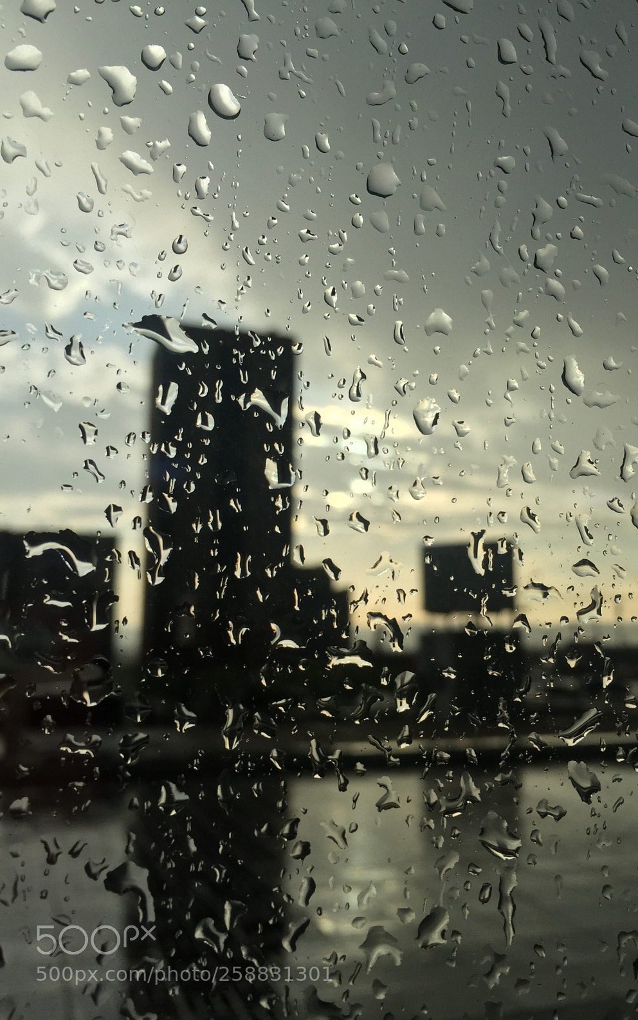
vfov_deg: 61.2
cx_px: 382
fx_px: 862
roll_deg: -0.7
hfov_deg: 40.4
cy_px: 510
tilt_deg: +8.0
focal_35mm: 31
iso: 32
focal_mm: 4.15
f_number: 2.2
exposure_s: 1/860
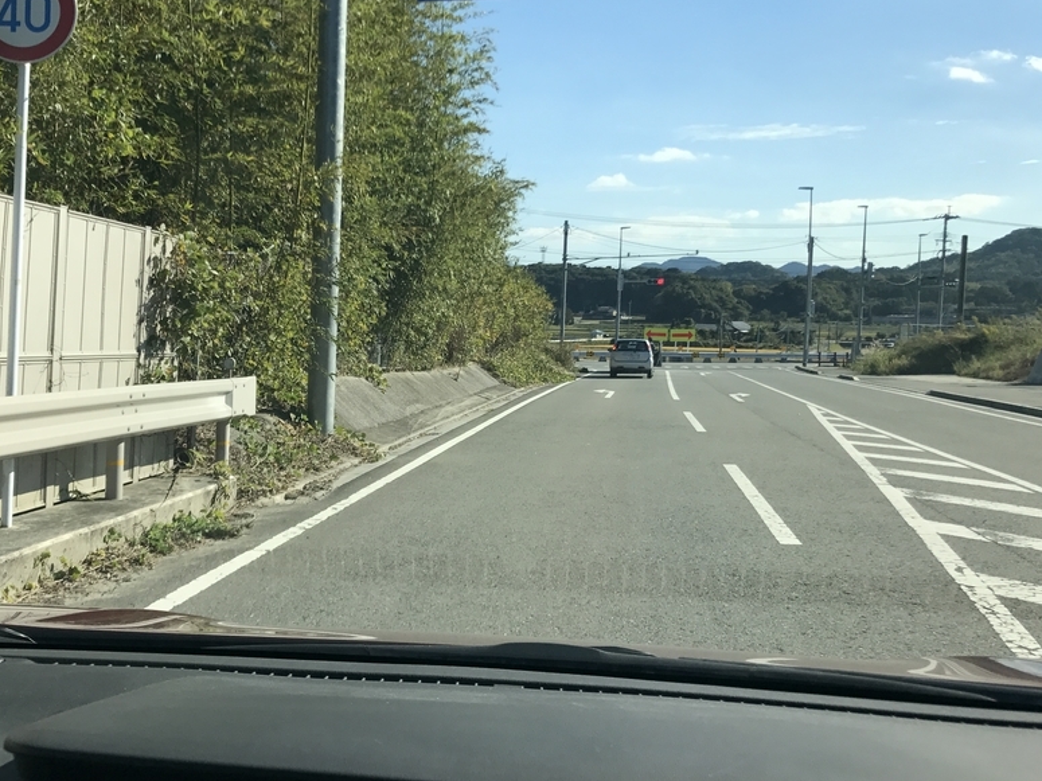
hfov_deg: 49.7
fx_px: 1114
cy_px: 355
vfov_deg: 38.6
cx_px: 393
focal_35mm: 37
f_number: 1.8
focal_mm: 3.99
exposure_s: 1/2398
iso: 20
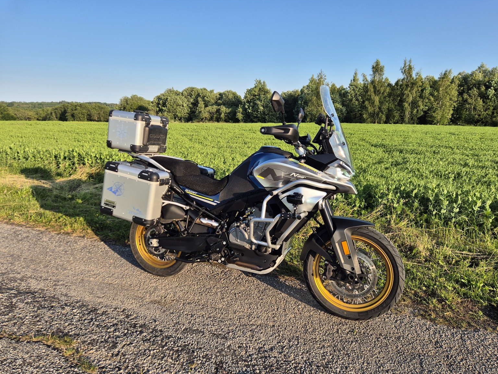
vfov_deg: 56.8
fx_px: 345
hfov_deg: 71.6
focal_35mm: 24
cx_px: 260
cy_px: 186
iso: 25
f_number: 1.8
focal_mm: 5.4
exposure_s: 1/1048
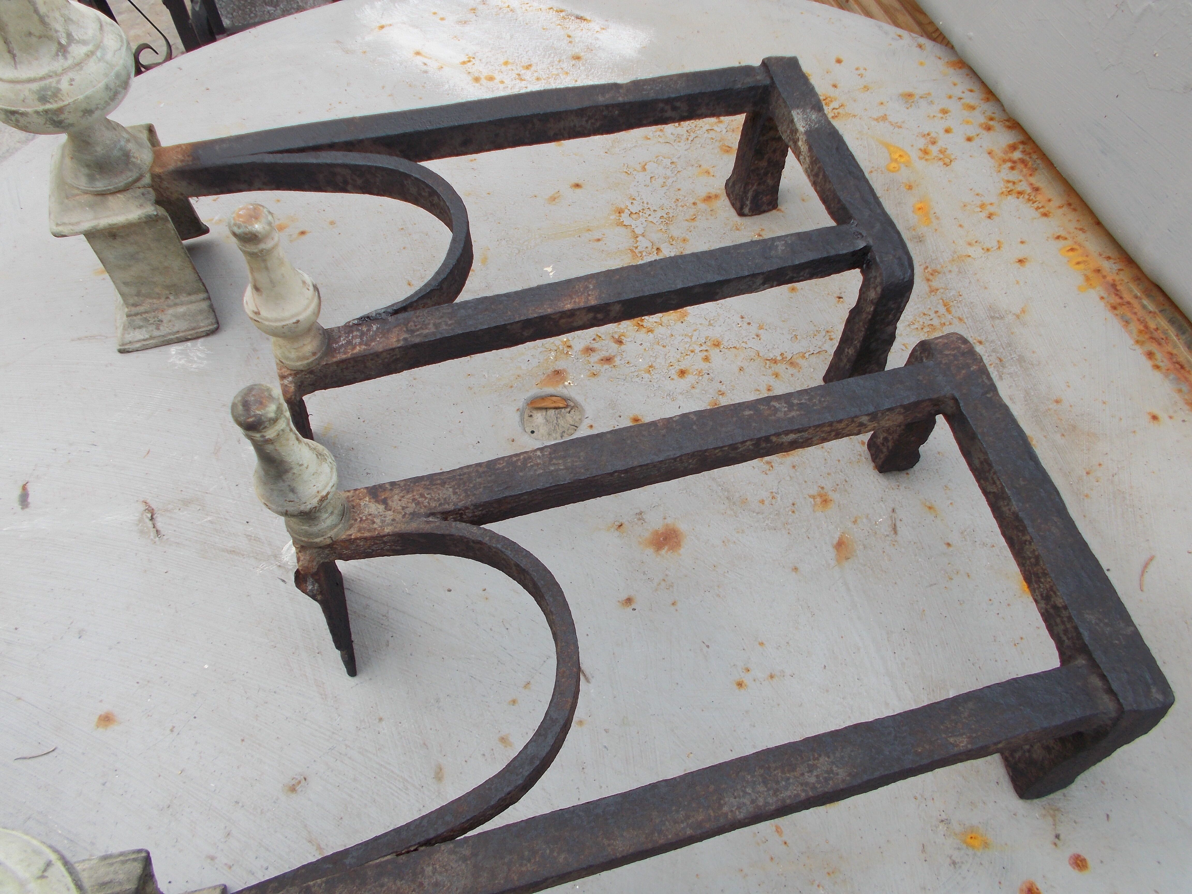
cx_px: 596
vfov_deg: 46.8
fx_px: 1033
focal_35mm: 30
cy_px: 447
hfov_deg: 60.0
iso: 80
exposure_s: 1/50
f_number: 3.4
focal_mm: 5.3
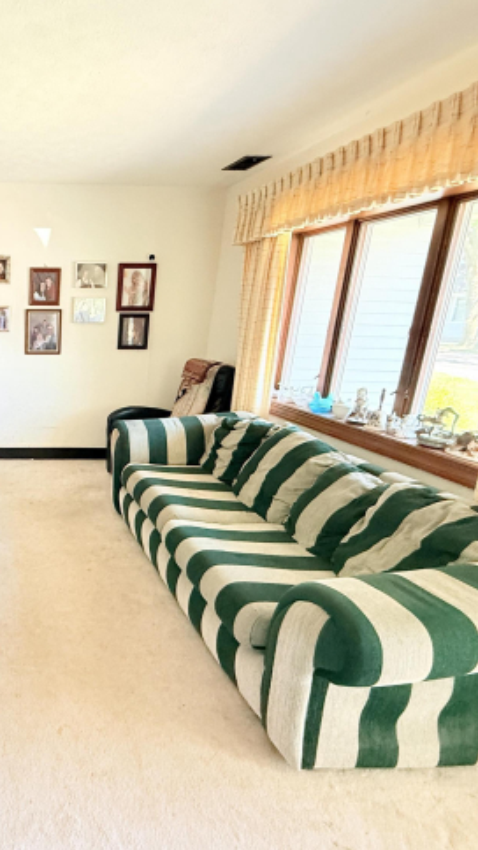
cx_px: 8
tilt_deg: -13.8
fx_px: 474
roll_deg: -0.5
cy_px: 430
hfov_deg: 45.7
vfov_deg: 83.9
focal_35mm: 21
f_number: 2.2
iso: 500
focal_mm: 2.22
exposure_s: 1/60
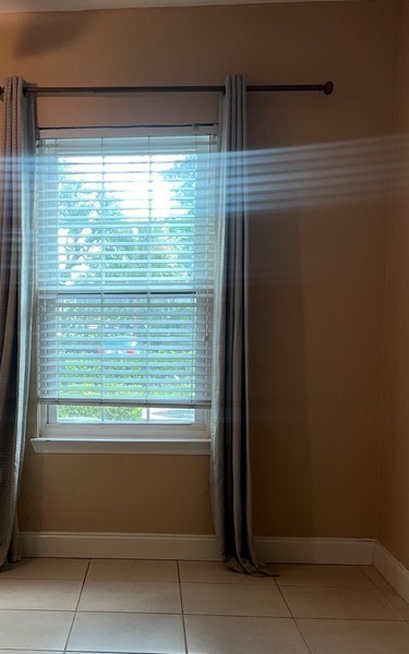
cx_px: 77
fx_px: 838
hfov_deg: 26.9
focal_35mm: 47
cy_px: 434
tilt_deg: -6.6
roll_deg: +0.2
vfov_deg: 42.1
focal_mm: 5.7
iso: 125
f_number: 1.5
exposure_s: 1/120
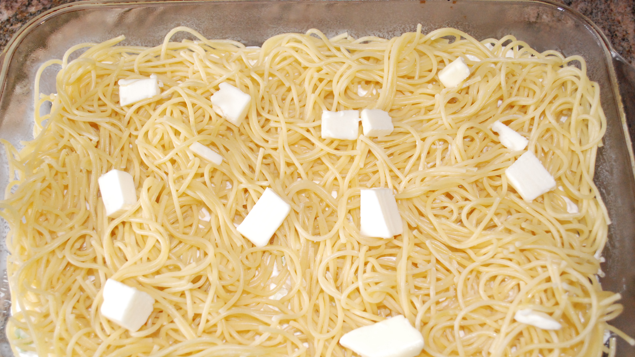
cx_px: 317
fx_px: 690
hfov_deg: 49.4
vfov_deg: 29.0
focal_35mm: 41
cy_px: 207
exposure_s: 1/200
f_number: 4.2
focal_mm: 26
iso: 1600
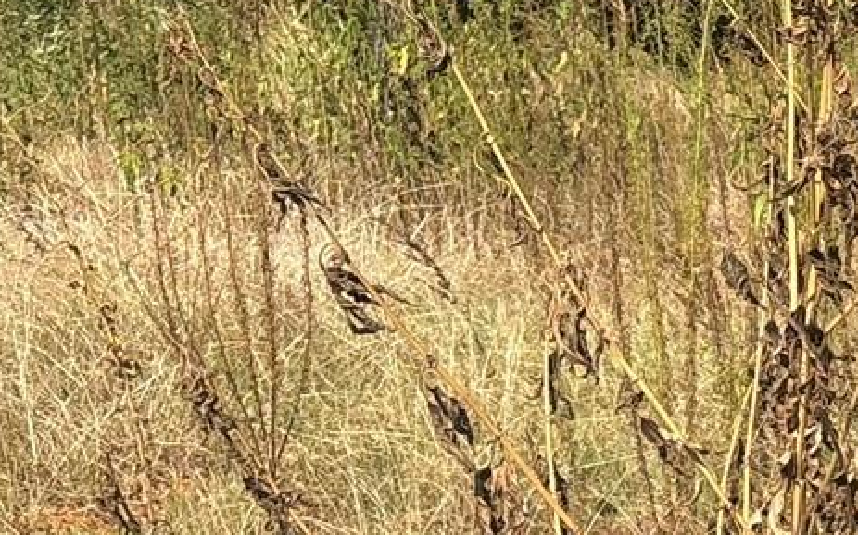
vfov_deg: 10.6
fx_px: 2852
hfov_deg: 14.5
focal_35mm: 122
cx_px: 1651
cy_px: 566
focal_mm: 5.96
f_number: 1.6
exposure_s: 1/3106
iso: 50
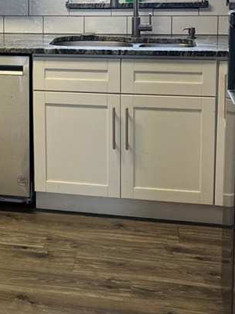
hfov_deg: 20.3
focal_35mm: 69
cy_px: 34
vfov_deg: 27.2
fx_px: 625
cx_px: -27
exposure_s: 1/120
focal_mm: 5.7
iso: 125
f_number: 1.5
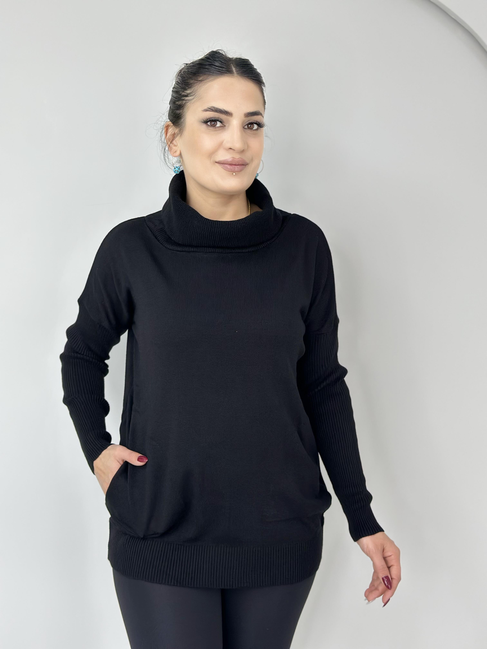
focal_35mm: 48
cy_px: 324
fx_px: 900
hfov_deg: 30.3
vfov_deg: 39.7
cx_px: 244
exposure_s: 1/100
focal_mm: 6.86
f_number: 1.78
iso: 100
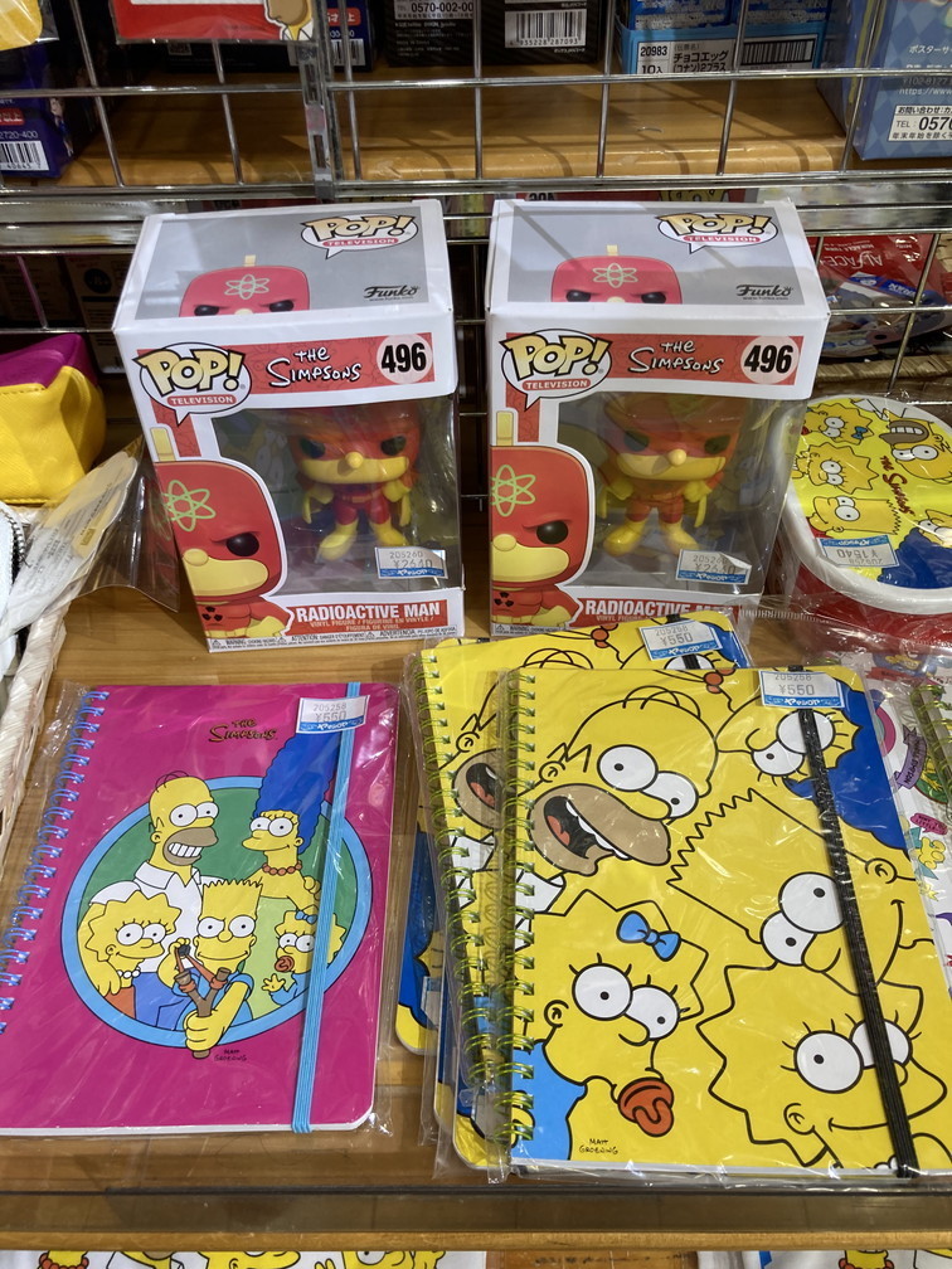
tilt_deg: -45.2
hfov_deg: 49.7
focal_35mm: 28
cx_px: 476
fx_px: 1027
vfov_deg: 63.4
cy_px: 634
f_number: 1.8
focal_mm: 3.99
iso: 50
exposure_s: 1/50
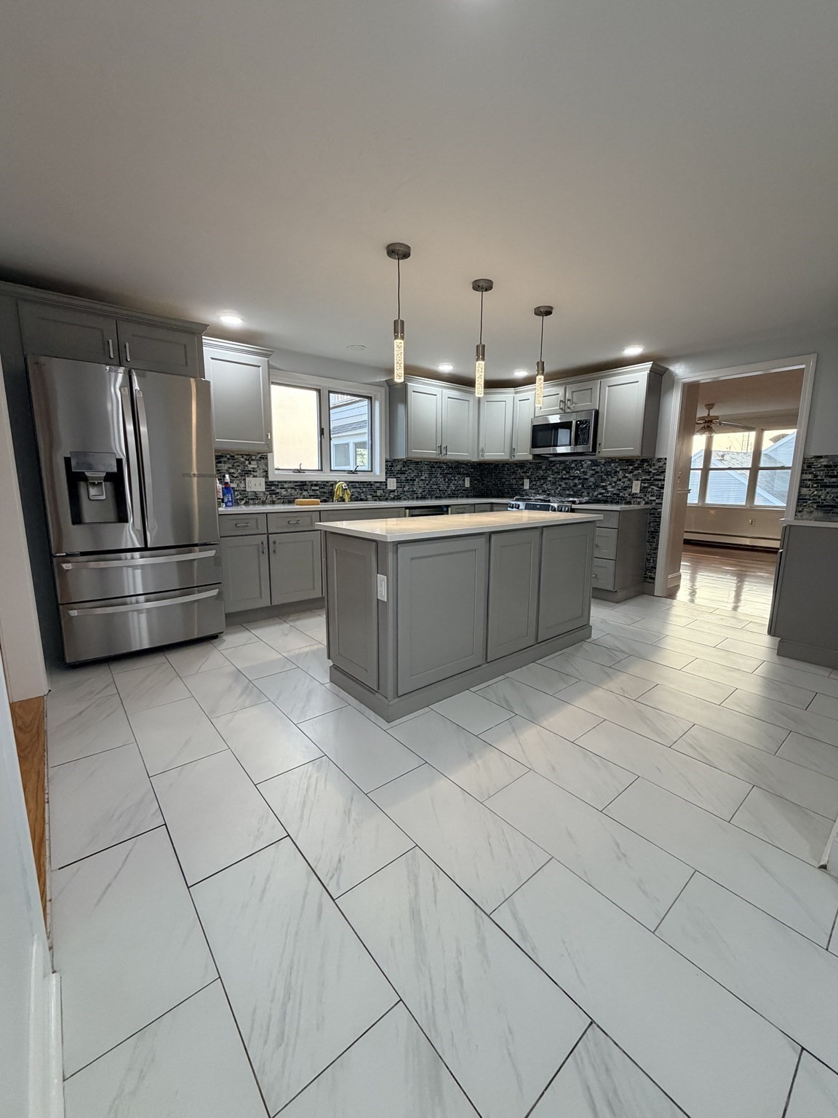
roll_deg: -0.2
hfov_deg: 85.7
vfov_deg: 102.1
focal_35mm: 14
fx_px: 452
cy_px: 559
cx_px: 419
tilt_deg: -10.1
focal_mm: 2.22
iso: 200
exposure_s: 1/120
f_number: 2.2
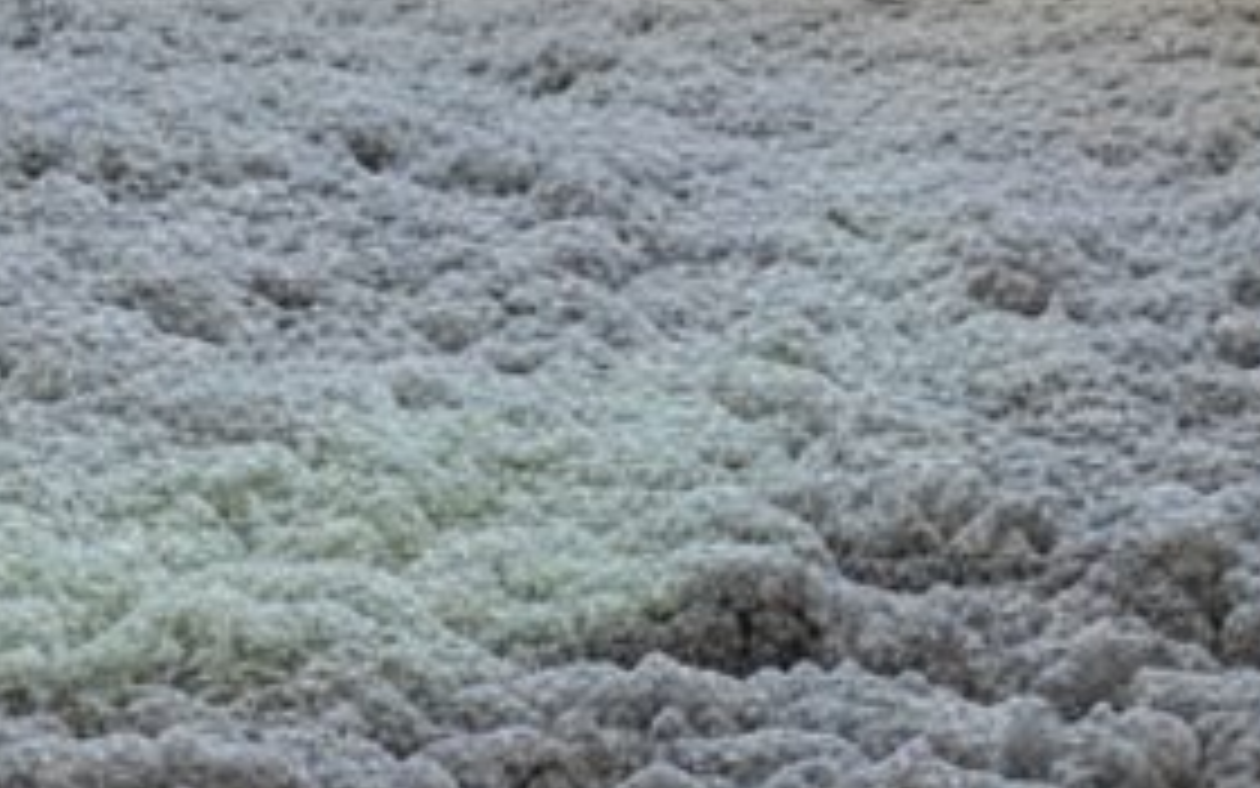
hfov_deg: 17.0
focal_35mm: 118
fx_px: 4052
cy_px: 45
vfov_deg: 11.0
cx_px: -220
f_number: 1.5
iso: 779
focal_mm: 5.7
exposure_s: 1/211
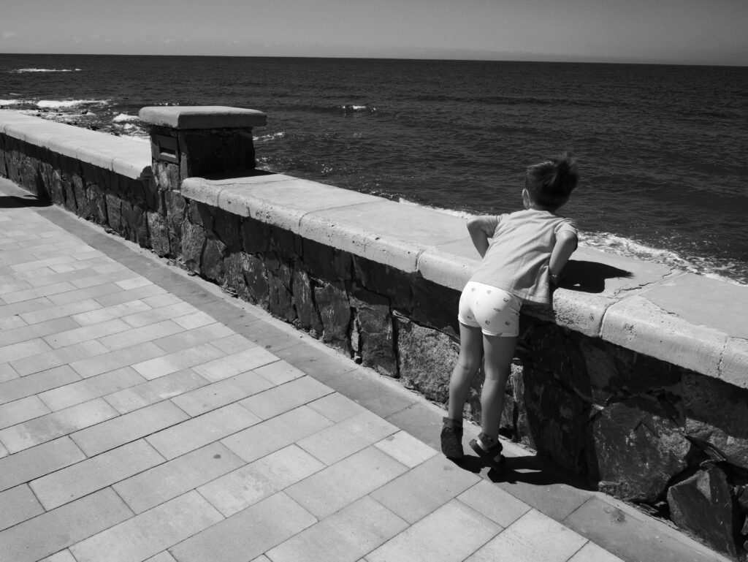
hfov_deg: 59.9
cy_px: 281
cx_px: 374
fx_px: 649
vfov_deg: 46.8
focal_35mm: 30
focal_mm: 15
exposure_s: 1/800
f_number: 8
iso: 250
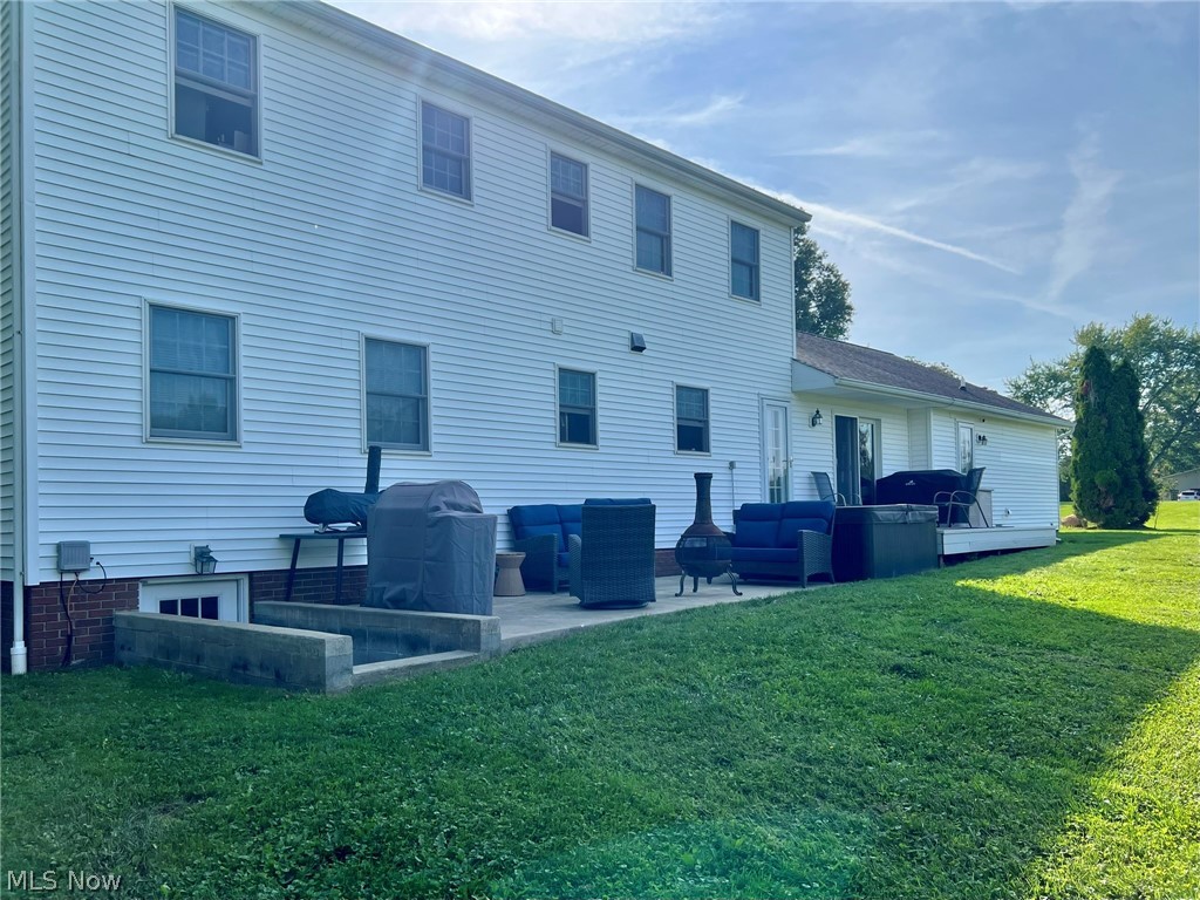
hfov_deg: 67.3
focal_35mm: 26
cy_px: 450
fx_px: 901
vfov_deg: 53.1
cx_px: 600
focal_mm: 5.7
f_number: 1.5
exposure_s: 1/3356
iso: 50
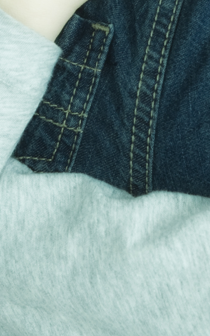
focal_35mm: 334
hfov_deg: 3.9
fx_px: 3058
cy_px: -133
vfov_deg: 6.2
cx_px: 215
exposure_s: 1/60
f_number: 5
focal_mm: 60
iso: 160
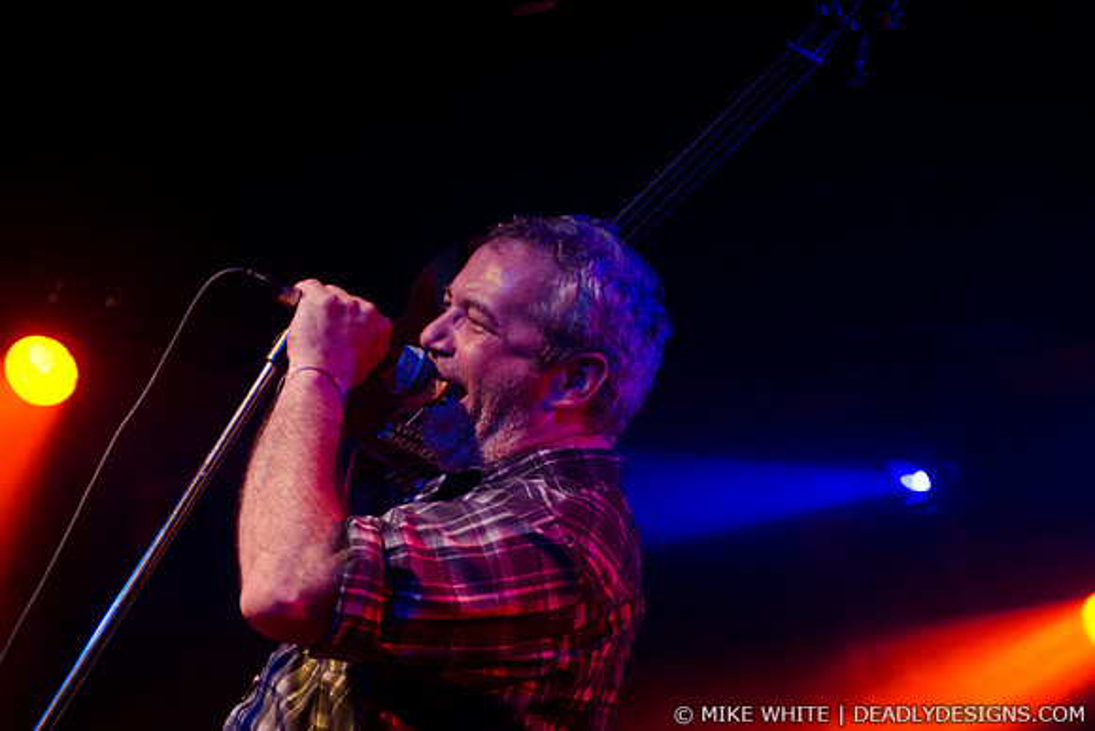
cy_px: 366
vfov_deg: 14.7
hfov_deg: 21.9
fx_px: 2829
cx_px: 548
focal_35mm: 93
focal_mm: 62
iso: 2000
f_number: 3.2
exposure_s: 1/60
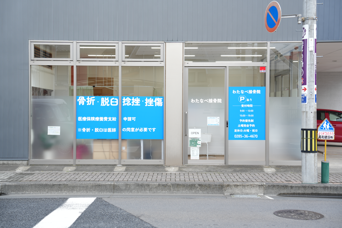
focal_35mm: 50
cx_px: 171
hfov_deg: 39.6
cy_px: 114
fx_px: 475
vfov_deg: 27.0
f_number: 4
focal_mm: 50
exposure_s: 1/125
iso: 125
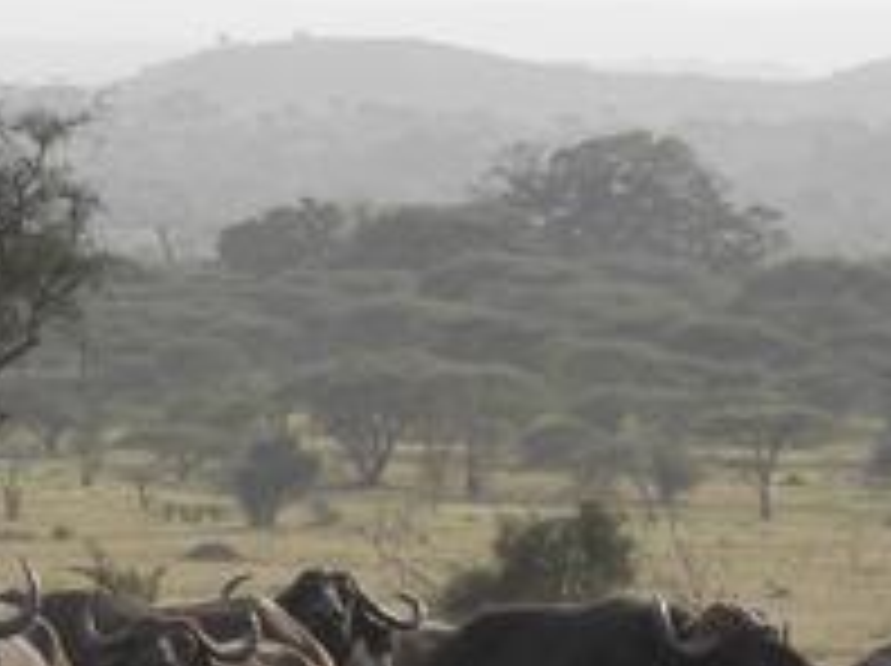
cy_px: 731
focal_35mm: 612
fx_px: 15734
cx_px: -40
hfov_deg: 3.2
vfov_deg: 2.4
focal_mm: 37
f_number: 5.6
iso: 100
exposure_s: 1/400
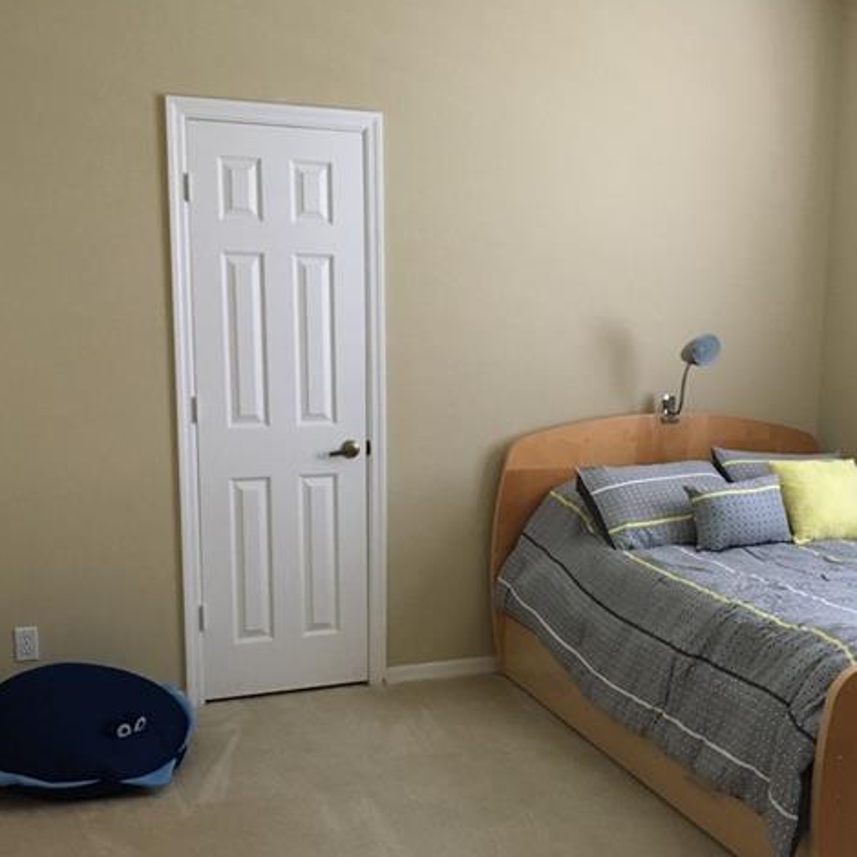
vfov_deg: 39.9
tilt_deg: -9.5
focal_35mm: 42
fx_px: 1176
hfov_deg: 39.9
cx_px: 492
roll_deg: -0.6
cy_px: 506
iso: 200
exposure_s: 1/20
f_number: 2.2
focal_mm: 4.15
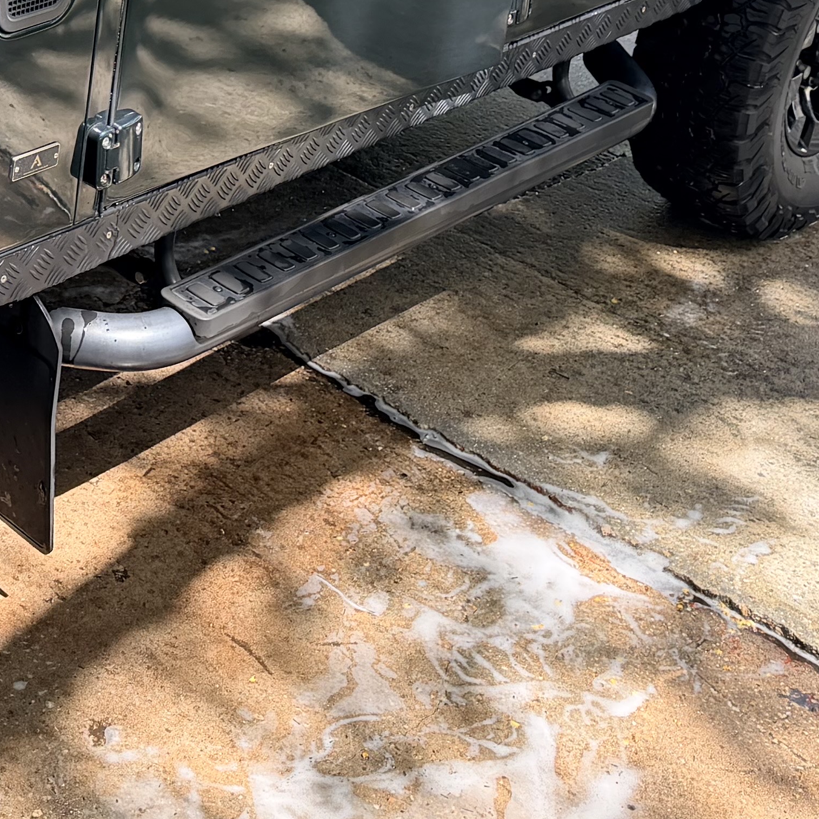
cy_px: -207
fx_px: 2141
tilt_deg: -17.8
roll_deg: -5.2
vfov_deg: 20.1
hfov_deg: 20.7
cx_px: -50
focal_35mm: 80
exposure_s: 1/689
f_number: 1.78
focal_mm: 6.76
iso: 100
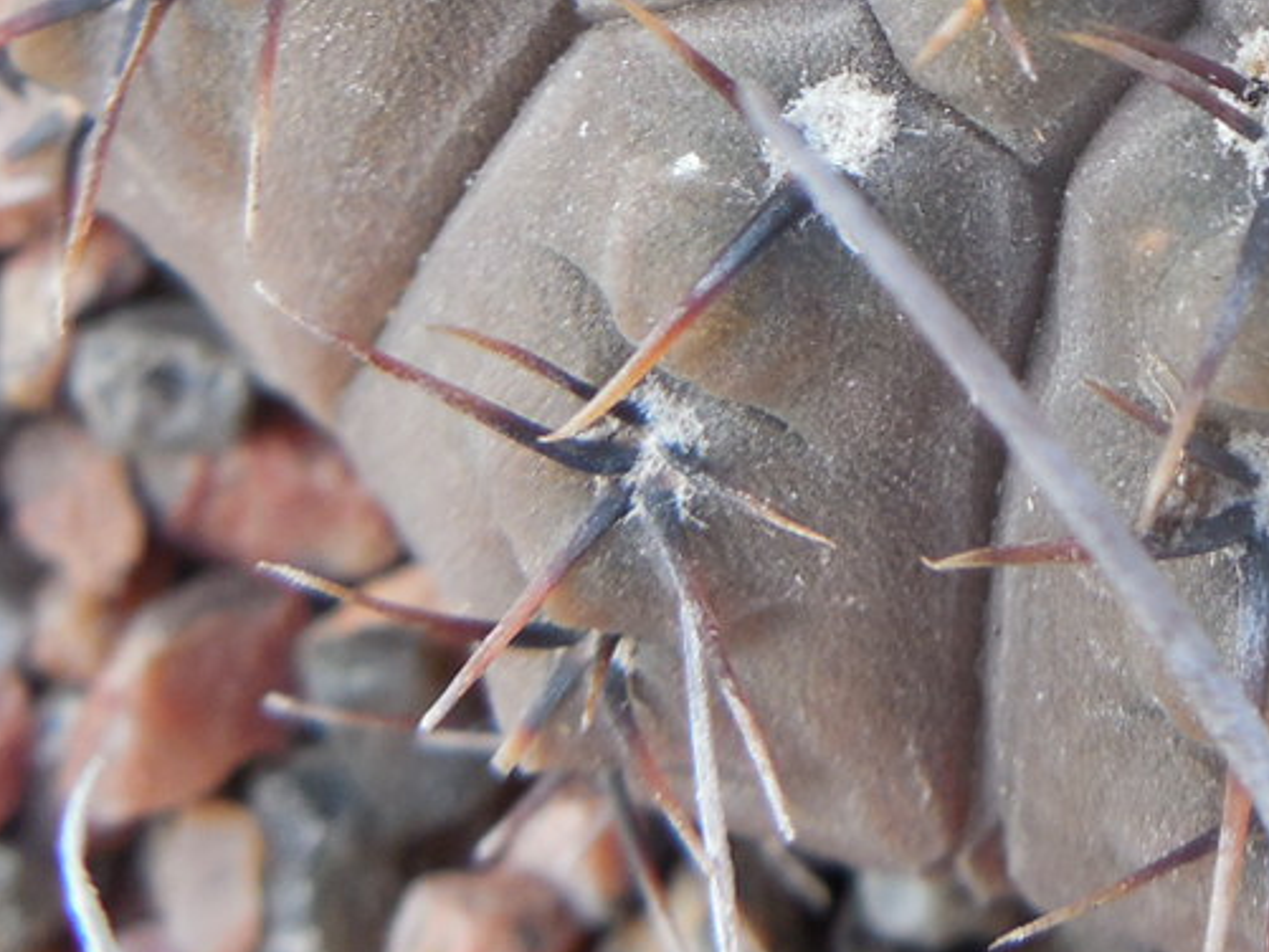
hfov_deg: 19.2
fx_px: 3630
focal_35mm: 99
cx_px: 1317
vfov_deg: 13.9
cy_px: -537
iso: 125
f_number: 3.6
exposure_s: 1/80
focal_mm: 5.6
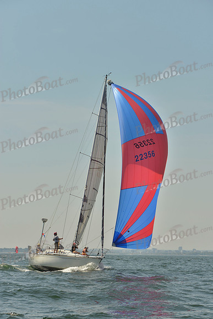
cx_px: 106
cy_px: 160
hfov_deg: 16.1
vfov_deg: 23.9
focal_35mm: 85
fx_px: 754
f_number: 8
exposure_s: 1/1250
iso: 200
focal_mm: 85
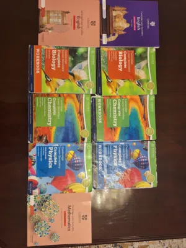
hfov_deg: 58.9
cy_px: 124
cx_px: 93
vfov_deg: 73.9
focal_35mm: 23
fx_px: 165
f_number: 1.8
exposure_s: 1/50
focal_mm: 5.54
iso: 200
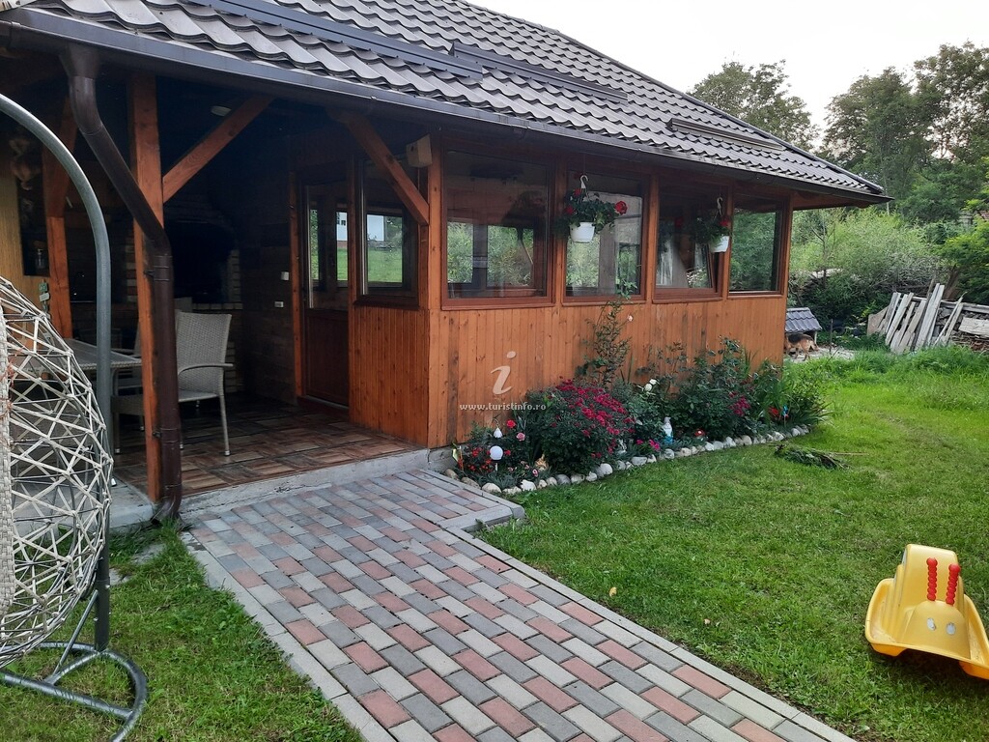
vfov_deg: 54.9
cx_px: 494
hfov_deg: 69.4
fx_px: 714
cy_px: 371
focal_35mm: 25
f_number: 2
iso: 160
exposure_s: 1/50
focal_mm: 4.6
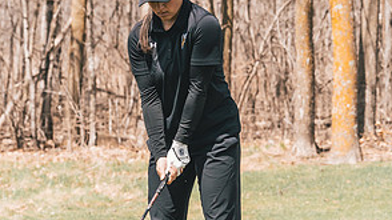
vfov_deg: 4.8
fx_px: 2608
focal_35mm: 251
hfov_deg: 8.6
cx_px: 175
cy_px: 147
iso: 640
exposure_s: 1/2000
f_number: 6.3
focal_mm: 117
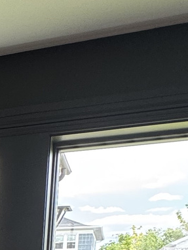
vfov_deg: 21.2
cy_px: 365
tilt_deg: -8.7
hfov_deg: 14.8
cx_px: -204
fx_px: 572
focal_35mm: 79
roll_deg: +0.3
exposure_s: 1/99
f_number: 2.2
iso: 80
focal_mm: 2.22
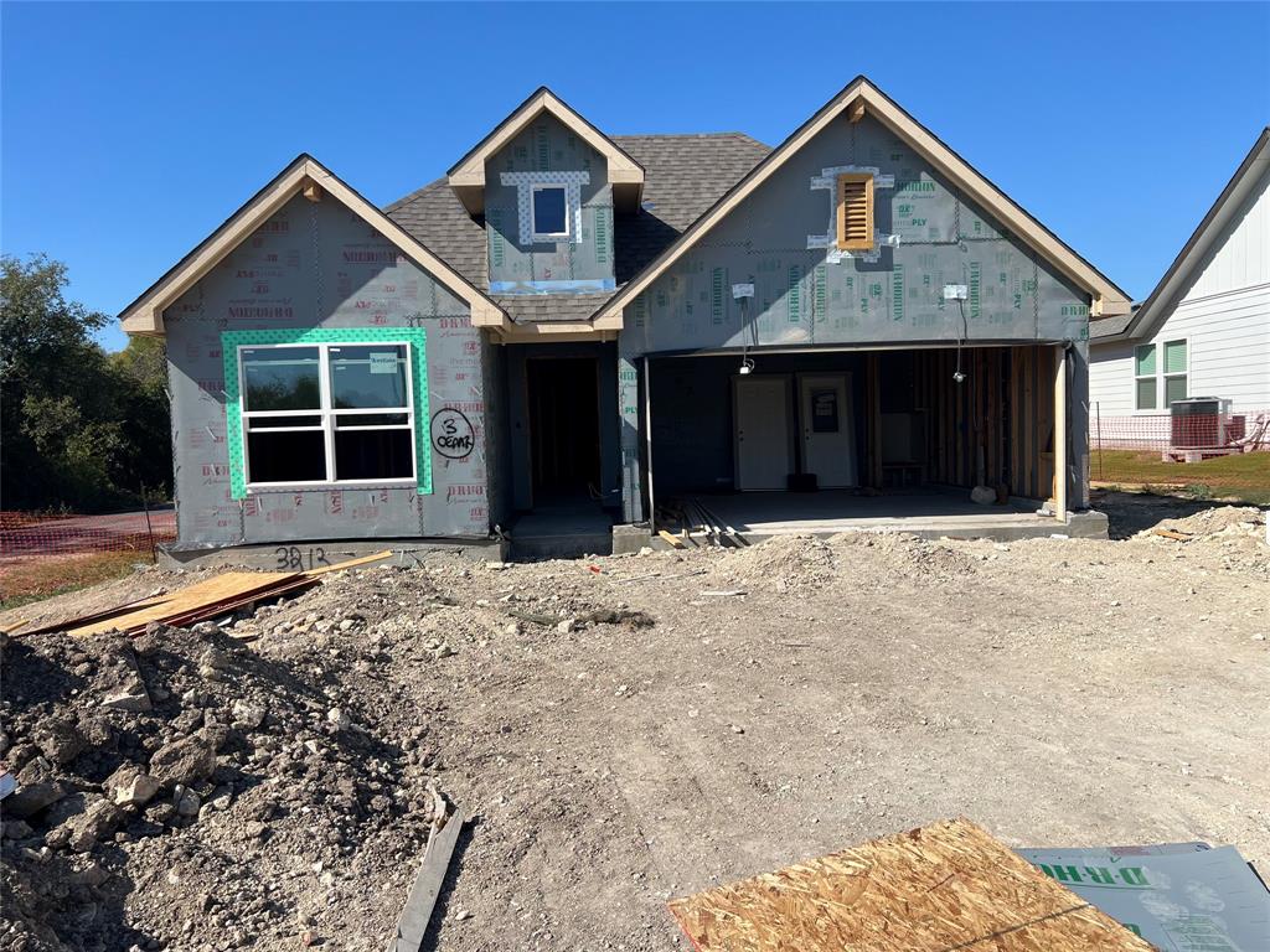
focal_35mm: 26
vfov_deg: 53.1
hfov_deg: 67.3
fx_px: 954
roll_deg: +1.2
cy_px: 476
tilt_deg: -3.5
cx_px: 635
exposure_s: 1/5587
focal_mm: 5.7
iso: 50
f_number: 1.5
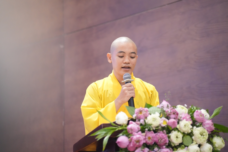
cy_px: 76
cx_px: 114
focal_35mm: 150
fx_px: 950
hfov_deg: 13.7
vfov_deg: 9.1
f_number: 2.8
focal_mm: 150
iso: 6400
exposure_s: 1/160
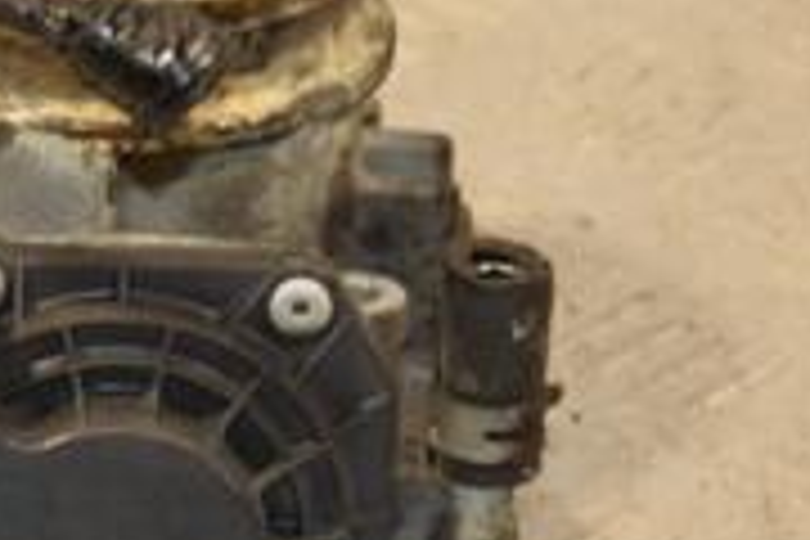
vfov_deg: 3.7
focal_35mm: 375
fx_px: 8429
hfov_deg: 5.5
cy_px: 212
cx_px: -189
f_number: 5.3
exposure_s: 1/100
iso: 800
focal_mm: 75
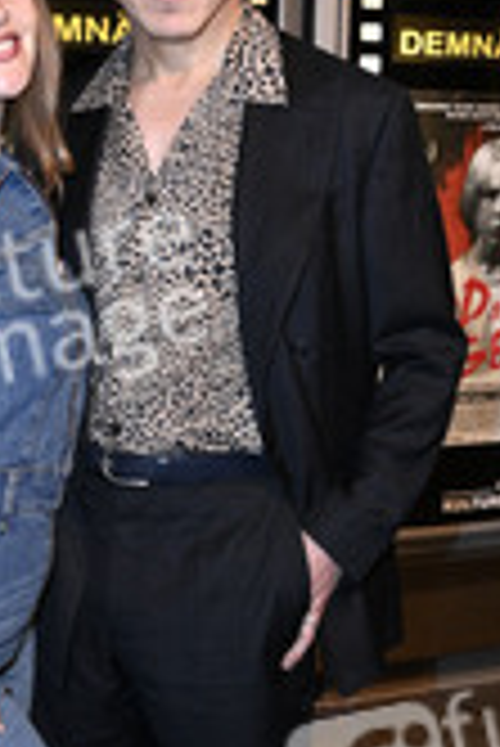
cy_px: 544
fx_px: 1601
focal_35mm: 77
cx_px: 108
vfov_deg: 26.0
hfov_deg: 17.6
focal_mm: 32
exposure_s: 1/250
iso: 3200
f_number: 5.6
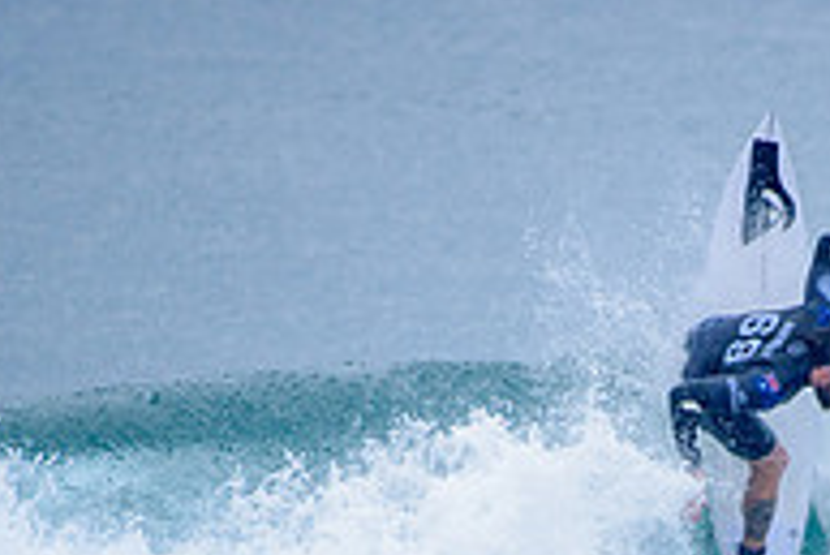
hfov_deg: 1.4
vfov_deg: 0.9
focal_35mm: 1503
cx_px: 804
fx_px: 34677
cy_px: 643
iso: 320
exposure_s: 1/2000
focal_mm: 500
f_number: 5.6
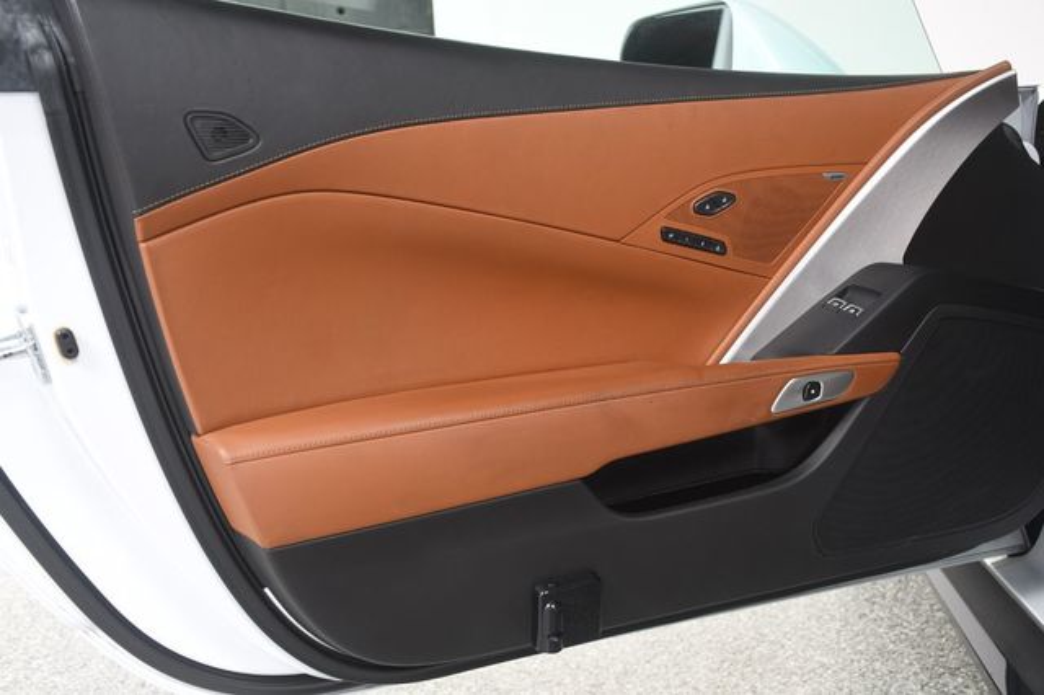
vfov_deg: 33.4
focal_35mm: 40
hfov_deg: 48.5
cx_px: 522
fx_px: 1159
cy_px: 348
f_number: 5
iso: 100
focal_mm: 27
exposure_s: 1/160
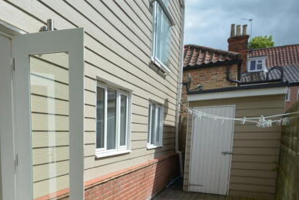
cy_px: 160
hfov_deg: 59.5
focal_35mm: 28
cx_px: 59
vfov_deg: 43.6
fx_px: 236
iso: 200
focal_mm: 11.5
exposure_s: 1/2000
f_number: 3.5
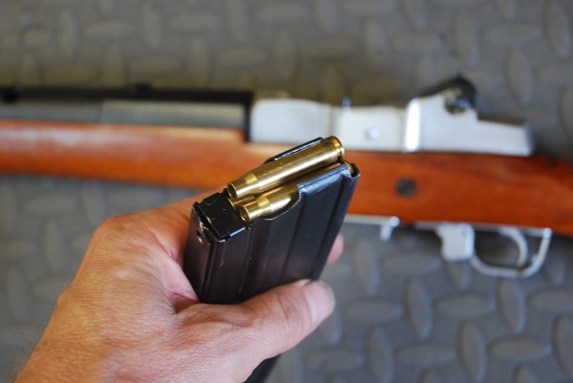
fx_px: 956
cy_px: 192
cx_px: 286
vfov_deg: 22.7
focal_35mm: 60
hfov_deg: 33.4
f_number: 4.5
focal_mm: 40
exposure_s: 1/30
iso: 720
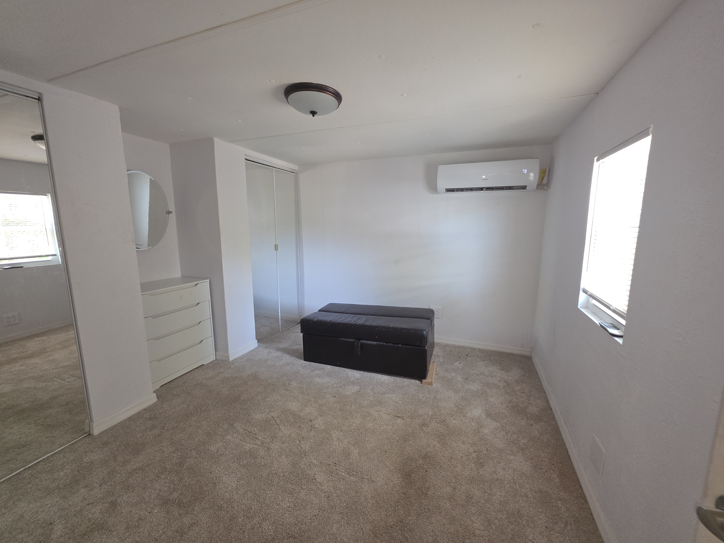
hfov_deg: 106.2
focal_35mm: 13
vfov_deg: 89.9
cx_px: 362
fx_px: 272
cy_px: 272
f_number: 1.9
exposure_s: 1/24
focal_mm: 2.2
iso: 400
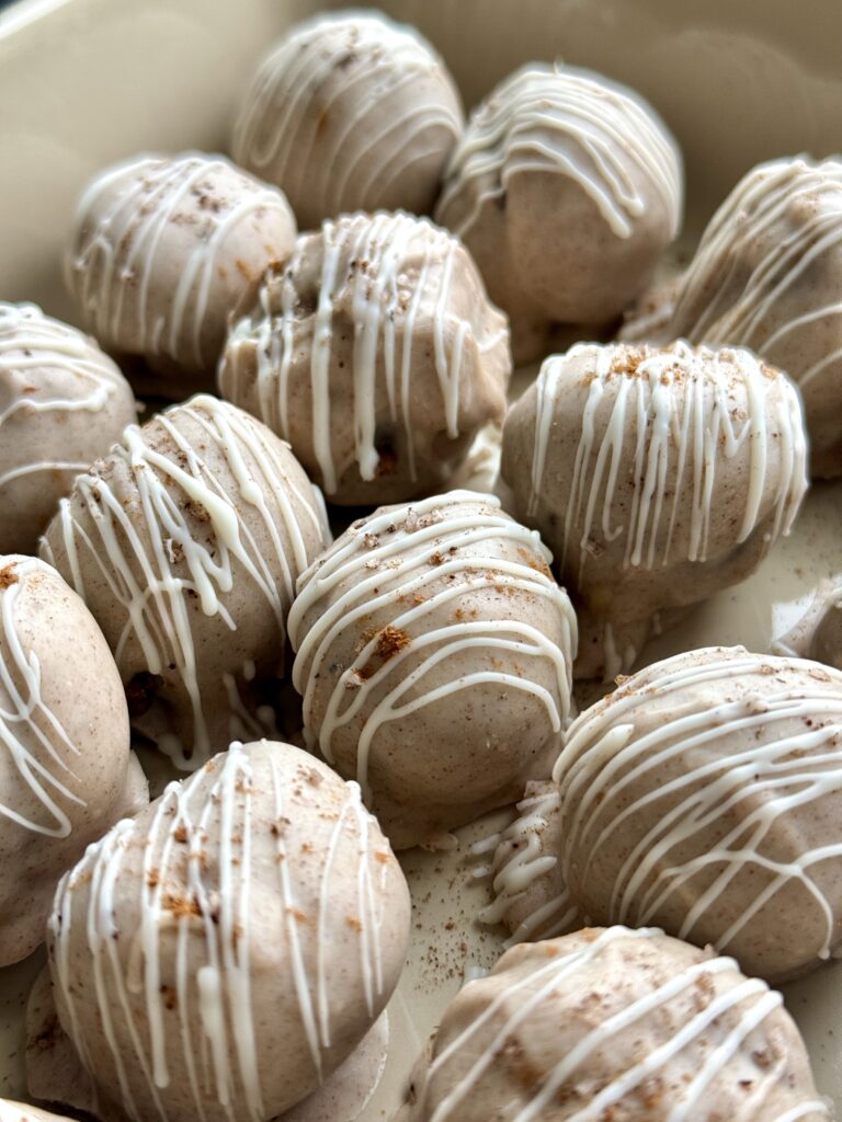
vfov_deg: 39.7
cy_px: 561
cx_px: 421
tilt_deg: -46.8
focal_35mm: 48
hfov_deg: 30.3
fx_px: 1557
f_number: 1.78
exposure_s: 1/108
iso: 100
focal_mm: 6.76
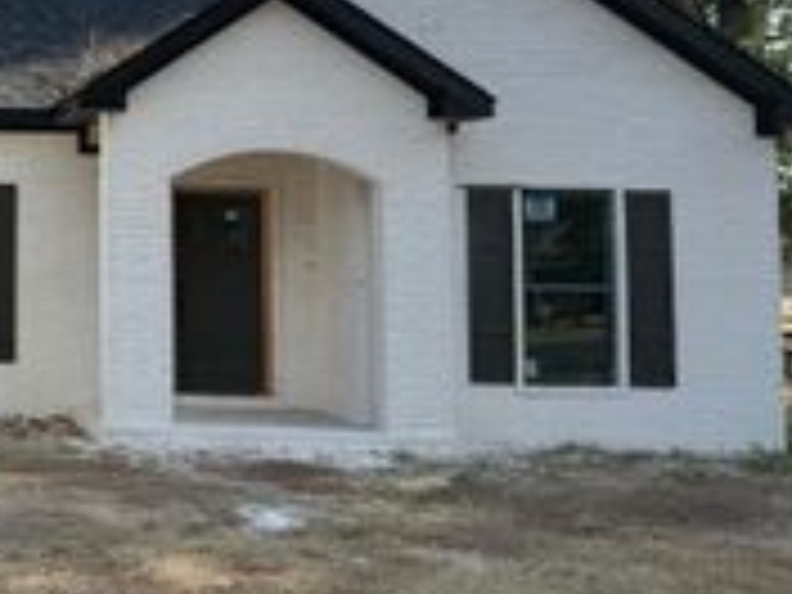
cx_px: -166
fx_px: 1556
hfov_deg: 25.5
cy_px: 97
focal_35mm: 68
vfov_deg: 21.3
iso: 80
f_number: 1.78
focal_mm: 6.76
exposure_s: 1/3953
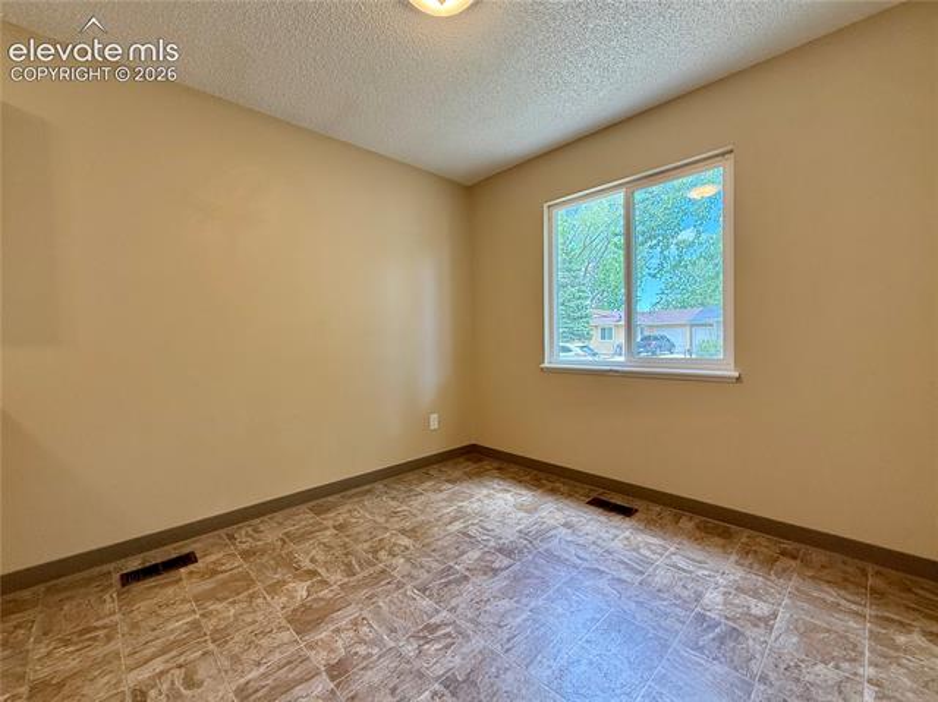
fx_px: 379
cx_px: 469
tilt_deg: -1.2
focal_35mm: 14
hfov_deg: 102.1
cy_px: 351
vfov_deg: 85.6
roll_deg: -1.6
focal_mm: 2.22
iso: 100
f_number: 2.2
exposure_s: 1/99
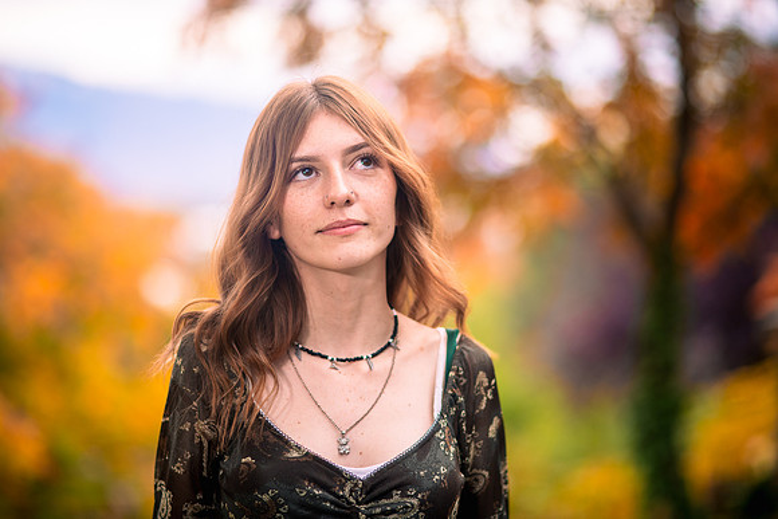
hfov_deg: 18.7
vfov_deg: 12.6
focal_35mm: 109
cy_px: 249
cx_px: 374
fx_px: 2359
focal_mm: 105
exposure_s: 1/500
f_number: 2
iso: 200
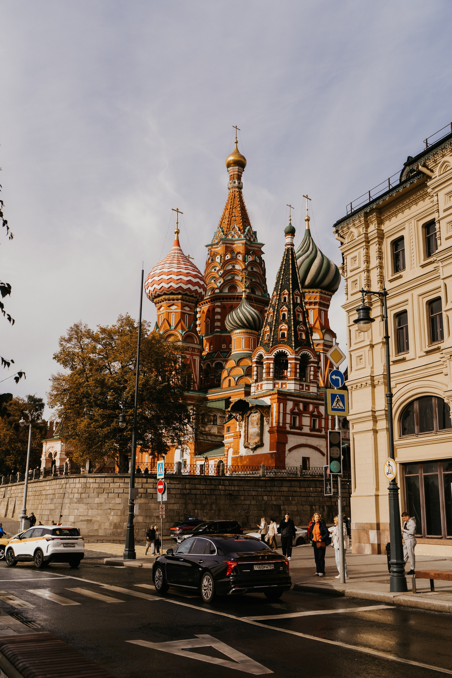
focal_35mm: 35
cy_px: 339
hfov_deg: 37.9
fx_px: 659
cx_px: 226
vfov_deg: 54.4
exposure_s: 1/500
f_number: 4
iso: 100
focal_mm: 35
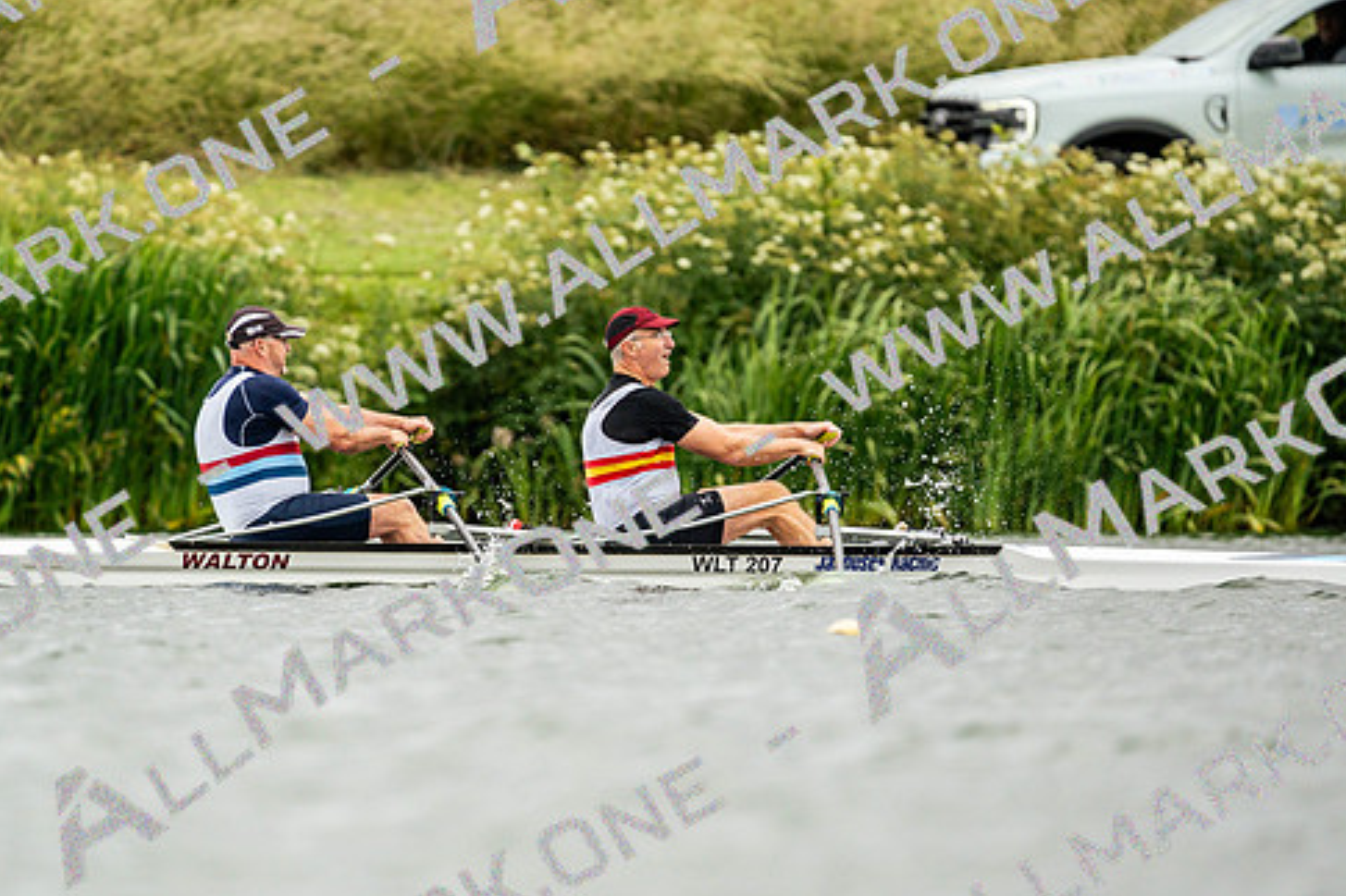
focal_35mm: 718
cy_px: 459
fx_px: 26835
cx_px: 619
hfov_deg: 2.9
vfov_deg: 1.9
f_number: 6.3
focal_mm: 600
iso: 1000
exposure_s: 1/2000
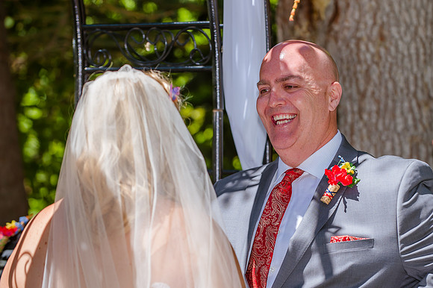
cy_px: 144
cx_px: 268
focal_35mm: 170
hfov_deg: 12.1
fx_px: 2045
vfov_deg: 8.1
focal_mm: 135
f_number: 4
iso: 200
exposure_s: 1/800
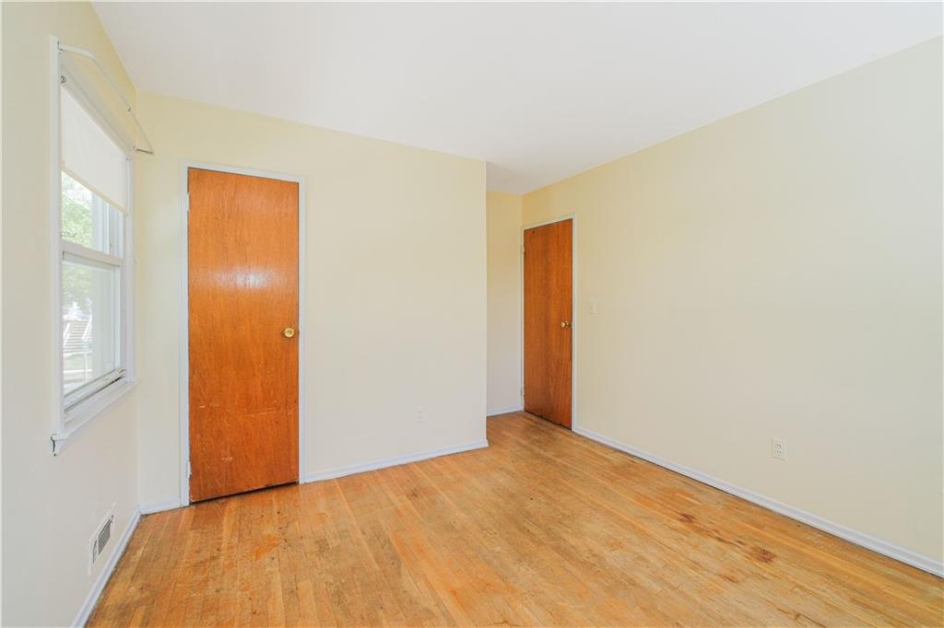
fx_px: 393
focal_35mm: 15
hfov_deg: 100.4
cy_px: 314
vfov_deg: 77.3
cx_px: 472
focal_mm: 10
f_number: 8
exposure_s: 1/60
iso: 500
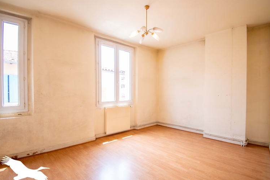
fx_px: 120
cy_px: 94
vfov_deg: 73.7
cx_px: 136
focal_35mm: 16
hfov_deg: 96.7
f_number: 5
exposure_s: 1/30
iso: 125
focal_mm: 10
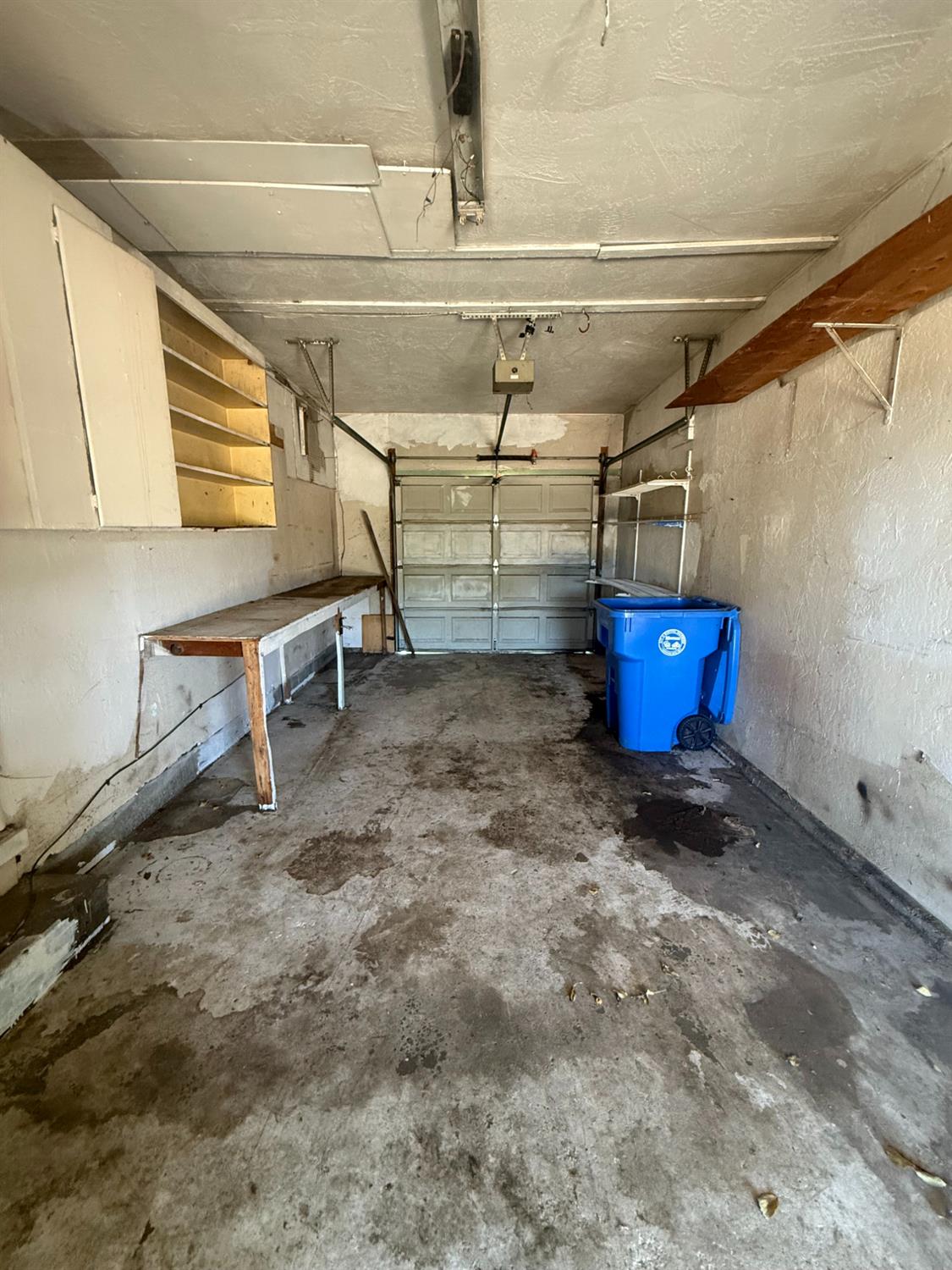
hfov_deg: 85.7
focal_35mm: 14
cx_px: 476
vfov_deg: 102.1
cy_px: 635
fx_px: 513
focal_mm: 2.22
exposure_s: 1/60
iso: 500
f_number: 2.2
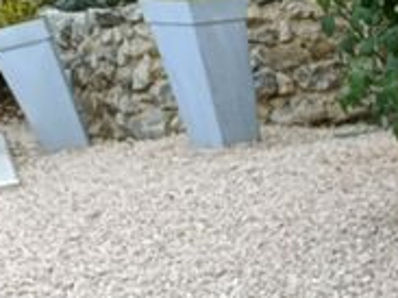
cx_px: 953
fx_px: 1448
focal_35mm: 126
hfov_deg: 12.4
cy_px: 732
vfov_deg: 10.1
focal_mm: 6.14
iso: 100
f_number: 1.6
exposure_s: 1/100
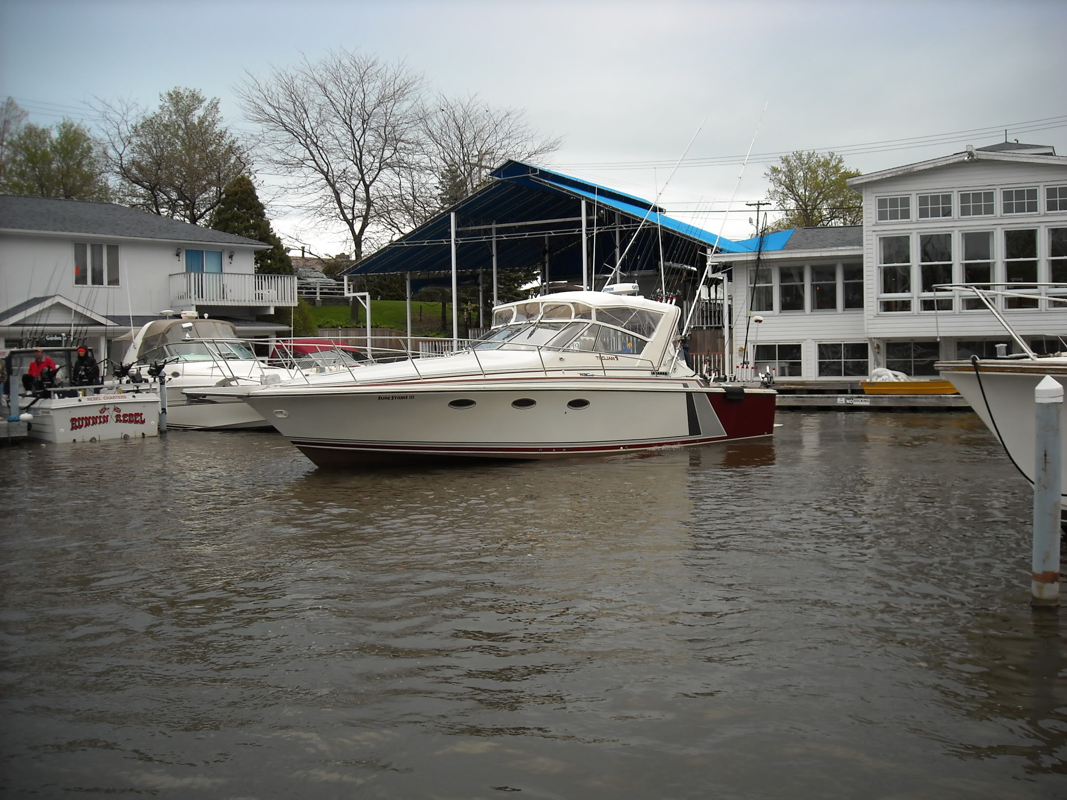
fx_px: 1079
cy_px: 400
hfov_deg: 52.6
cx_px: 534
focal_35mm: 35
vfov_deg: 40.7
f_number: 2.8
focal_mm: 5.7
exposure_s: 1/250
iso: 67
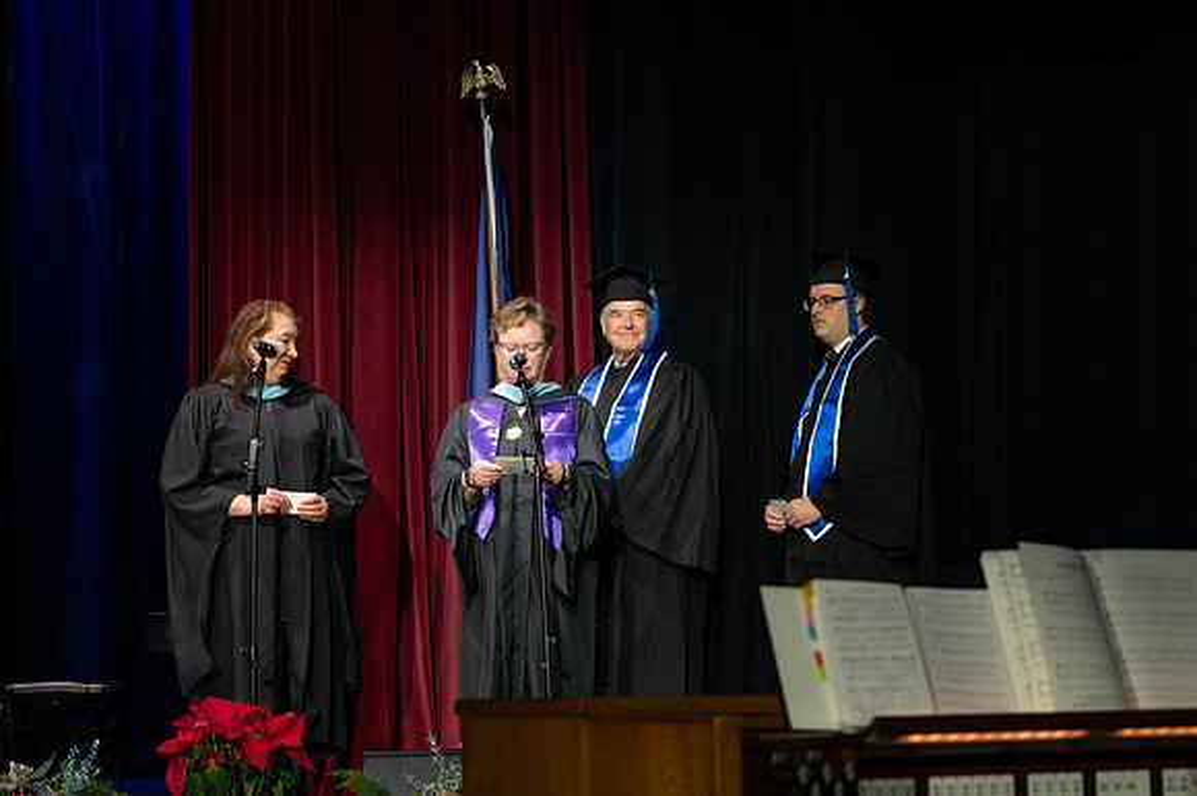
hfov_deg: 24.5
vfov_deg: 16.4
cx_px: 619
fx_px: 2761
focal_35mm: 83
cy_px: 435
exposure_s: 1/100
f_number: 4
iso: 320
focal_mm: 70
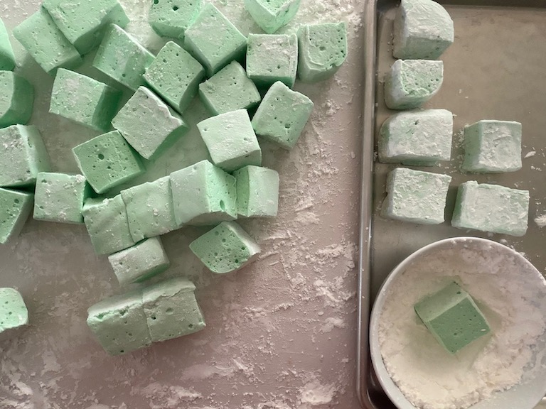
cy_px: 204
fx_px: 473
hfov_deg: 60.0
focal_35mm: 30
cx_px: 273
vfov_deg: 46.8
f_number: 1.9
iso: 250
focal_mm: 2.71
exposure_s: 1/60
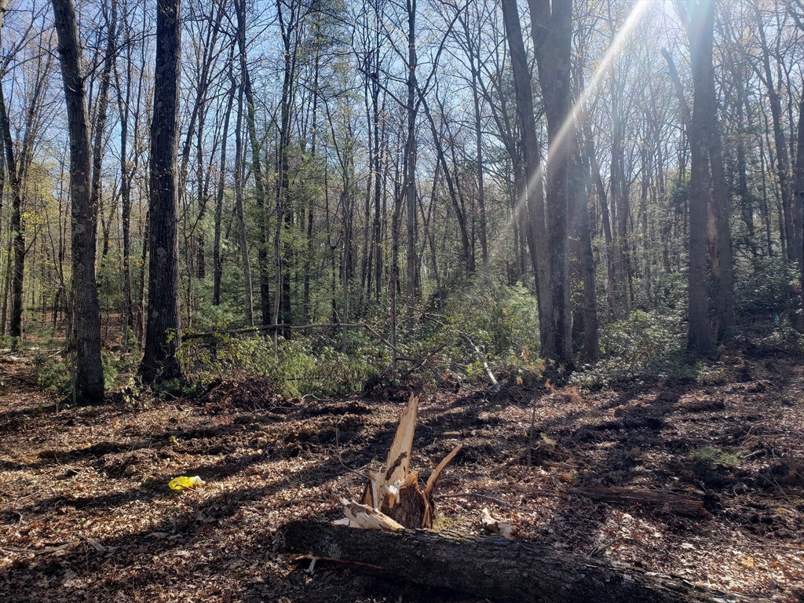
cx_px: 402
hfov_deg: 67.3
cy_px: 302
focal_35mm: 26
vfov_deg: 53.1
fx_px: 604
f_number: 2.4
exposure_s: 1/425
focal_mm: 4.3
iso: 50
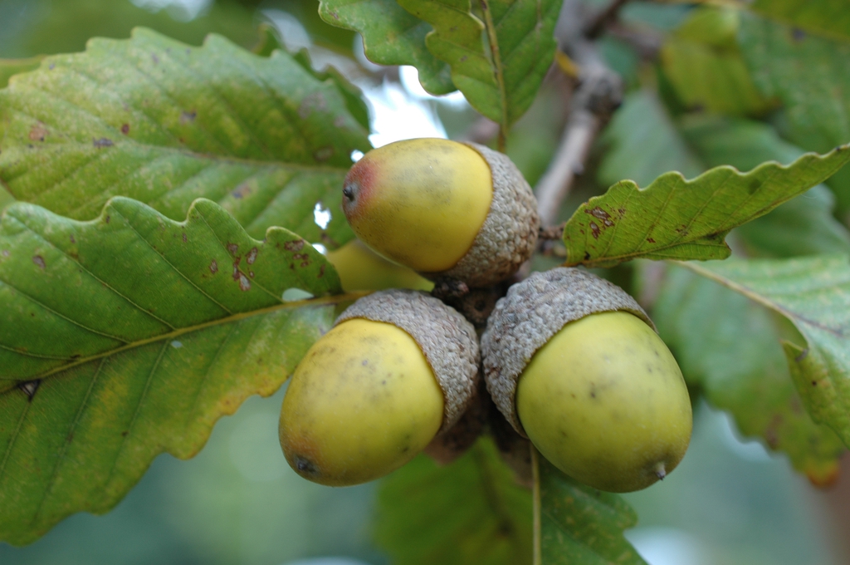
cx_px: 425
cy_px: 282
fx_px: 1415
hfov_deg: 33.4
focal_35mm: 60
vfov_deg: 22.6
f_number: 5
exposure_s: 1/40
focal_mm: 40
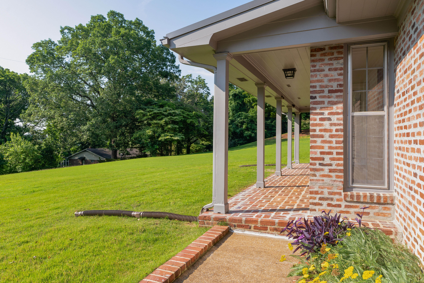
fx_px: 294
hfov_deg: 71.5
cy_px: 142
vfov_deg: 51.3
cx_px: 212
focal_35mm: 25
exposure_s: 1/500
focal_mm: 25
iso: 320
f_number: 7.1
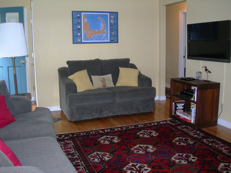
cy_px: 86
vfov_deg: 37.7
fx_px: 254
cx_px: 116
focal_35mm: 38
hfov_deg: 49.0
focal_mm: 7.8
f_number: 2.8
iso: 196
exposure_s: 1/60.1
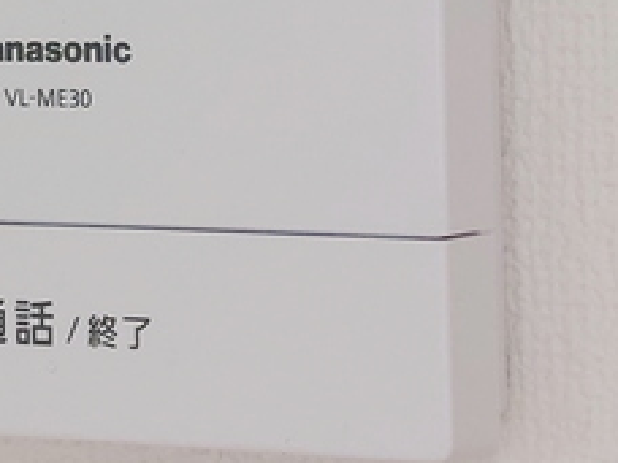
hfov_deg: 19.2
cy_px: -122
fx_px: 1803
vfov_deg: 14.1
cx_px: 81
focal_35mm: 101
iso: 64
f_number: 1.8
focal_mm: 5.23
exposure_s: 1/60
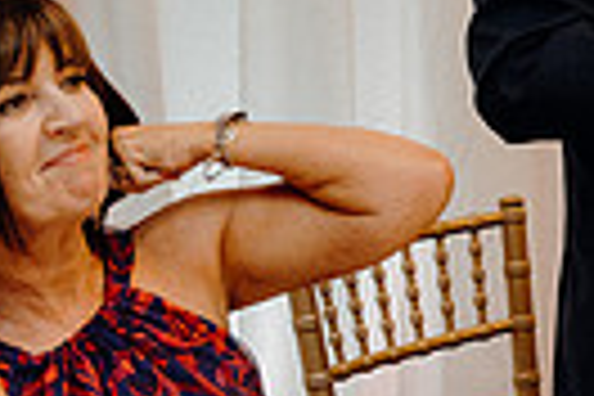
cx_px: 950
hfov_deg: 11.9
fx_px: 2689
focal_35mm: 163
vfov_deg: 8.4
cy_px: 20
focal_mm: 37
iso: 2500
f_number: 3.5
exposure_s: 1/200
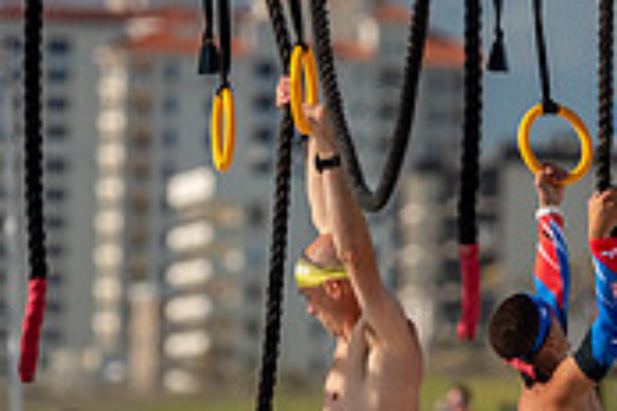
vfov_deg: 2.1
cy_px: 409
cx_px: 503
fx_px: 11019
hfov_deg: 3.2
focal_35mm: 643
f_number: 2.8
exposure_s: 1/4000
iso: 280
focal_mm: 175
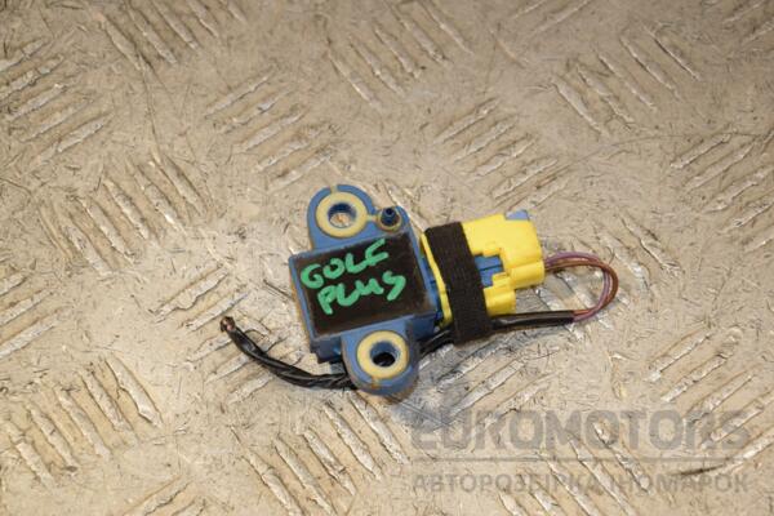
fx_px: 2580
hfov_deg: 17.1
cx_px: 387
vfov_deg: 11.4
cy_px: 258
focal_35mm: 120
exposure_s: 1/200
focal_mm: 80
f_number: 7.1
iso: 800
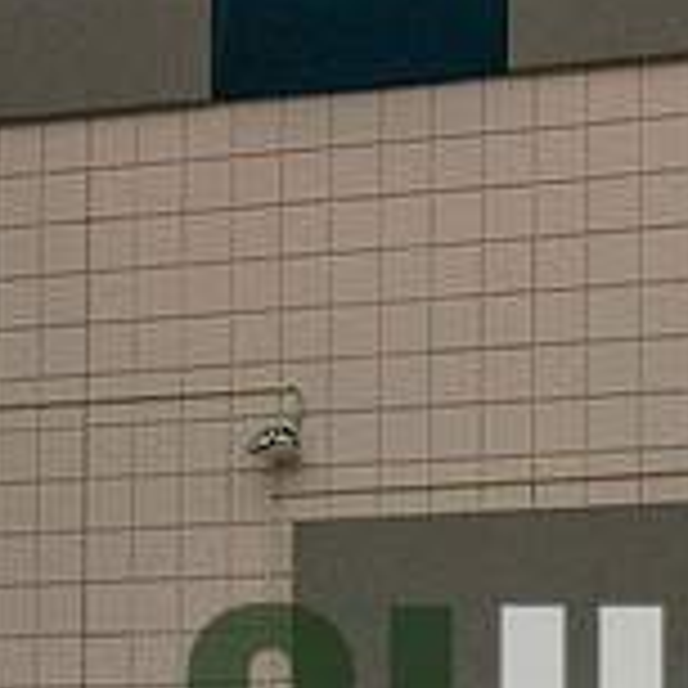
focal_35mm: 119
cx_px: 526
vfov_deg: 14.2
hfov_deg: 14.6
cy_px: 816
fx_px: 2676
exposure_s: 1/500
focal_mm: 37
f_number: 4
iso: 10000
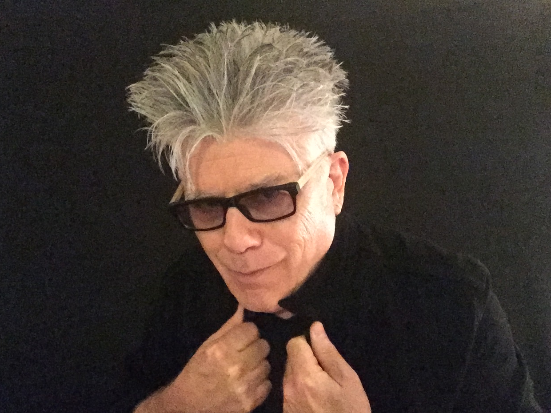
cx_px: 272
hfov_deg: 56.8
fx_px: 509
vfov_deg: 44.2
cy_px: 211
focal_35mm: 32
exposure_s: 1/15
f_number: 2.2
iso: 2000
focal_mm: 2.65
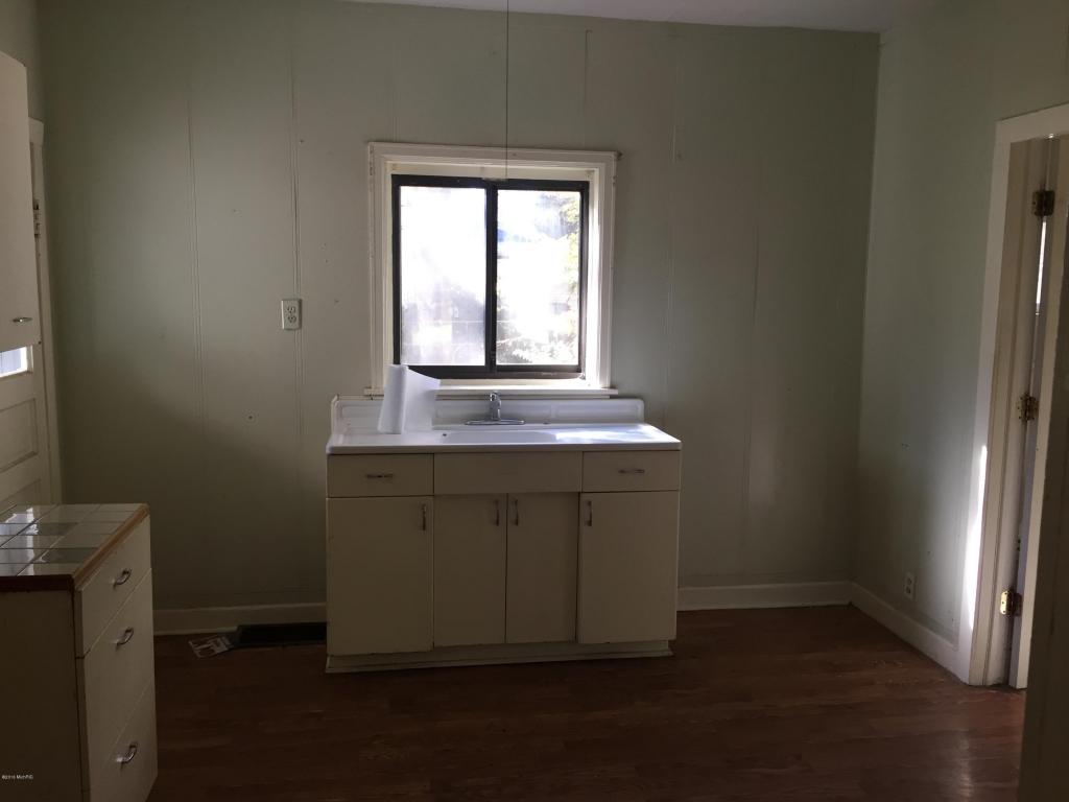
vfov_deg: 48.2
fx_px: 896
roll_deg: -0.4
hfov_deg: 61.7
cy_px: 401
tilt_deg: -9.0
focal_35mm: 29
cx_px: 534
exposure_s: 1/30
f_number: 2.2
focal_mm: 4.15
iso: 32
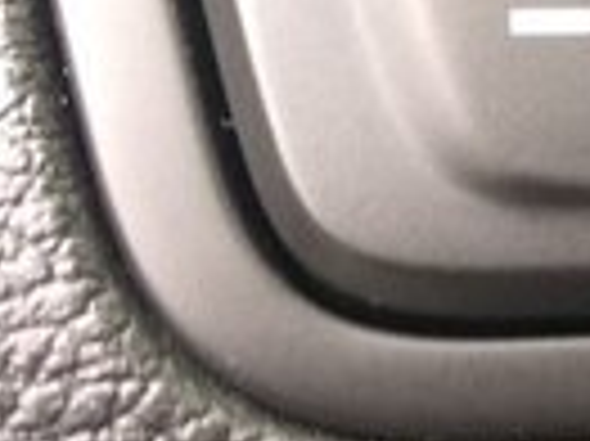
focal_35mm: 146
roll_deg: -1.3
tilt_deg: -20.7
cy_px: 241
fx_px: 2486
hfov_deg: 11.2
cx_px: 1450
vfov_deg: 10.1
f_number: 2.2
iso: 80
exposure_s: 1/33
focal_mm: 4.15
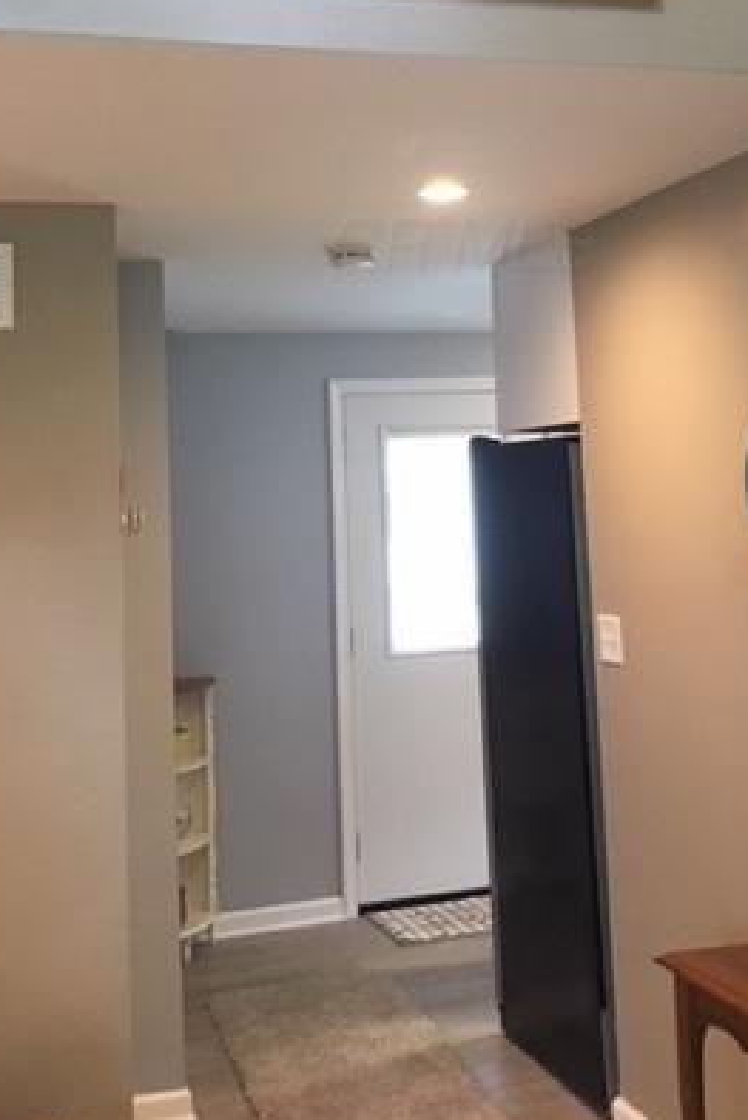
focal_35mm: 49
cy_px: 242
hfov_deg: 27.5
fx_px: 1526
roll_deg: +1.4
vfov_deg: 38.9
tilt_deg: +10.2
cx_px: 461
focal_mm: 4.15
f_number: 2.2
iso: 160
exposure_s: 1/30
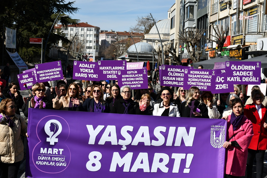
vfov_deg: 20.3
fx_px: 497
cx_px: 134
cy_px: 89
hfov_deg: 30.1
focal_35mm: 67
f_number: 5.6
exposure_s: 1/2500
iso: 320
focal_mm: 45
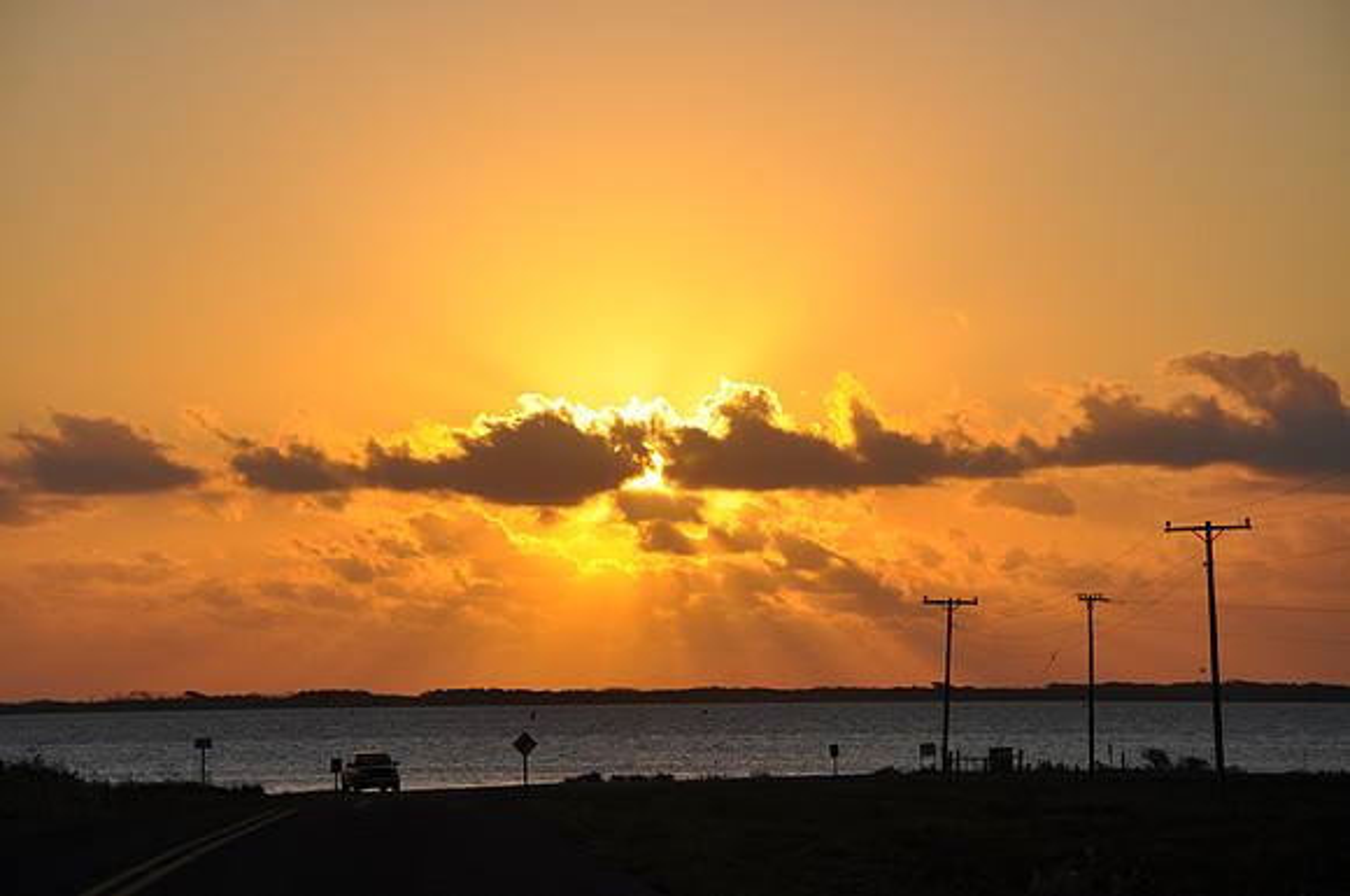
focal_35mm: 158
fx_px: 5898
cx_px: 675
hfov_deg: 13.1
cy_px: 448
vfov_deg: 8.7
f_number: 10
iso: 200
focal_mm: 105
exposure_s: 1/400
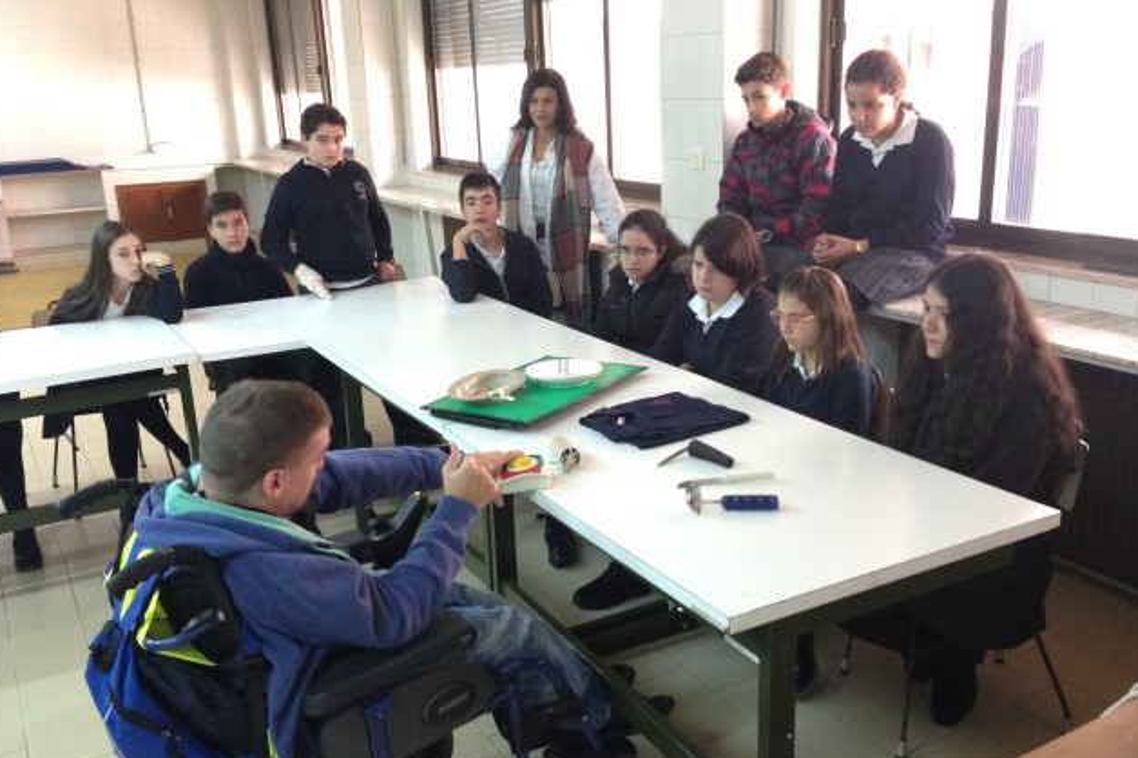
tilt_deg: -15.9
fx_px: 1106
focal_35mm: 35
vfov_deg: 37.8
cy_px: 374
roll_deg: +1.9
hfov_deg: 54.5
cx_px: 567
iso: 250
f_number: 2.4
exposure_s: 1/20
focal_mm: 4.12
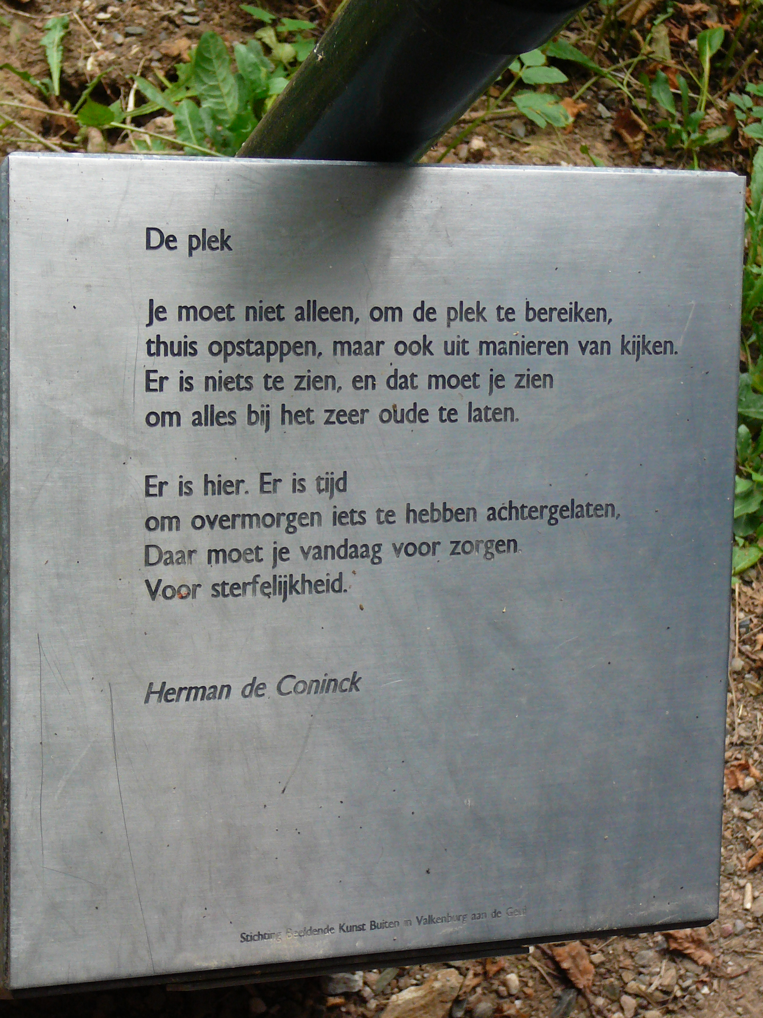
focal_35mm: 77
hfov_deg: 19.1
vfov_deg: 25.3
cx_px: 382
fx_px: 2263
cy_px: 509
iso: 200
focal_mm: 11.5
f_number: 3.7
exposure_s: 1/30
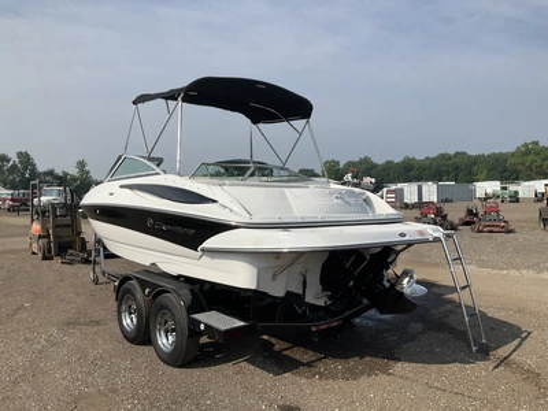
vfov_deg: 48.2
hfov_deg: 61.7
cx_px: 274
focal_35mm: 29
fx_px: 459
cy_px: 206
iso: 25
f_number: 1.8
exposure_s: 1/2801
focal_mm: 3
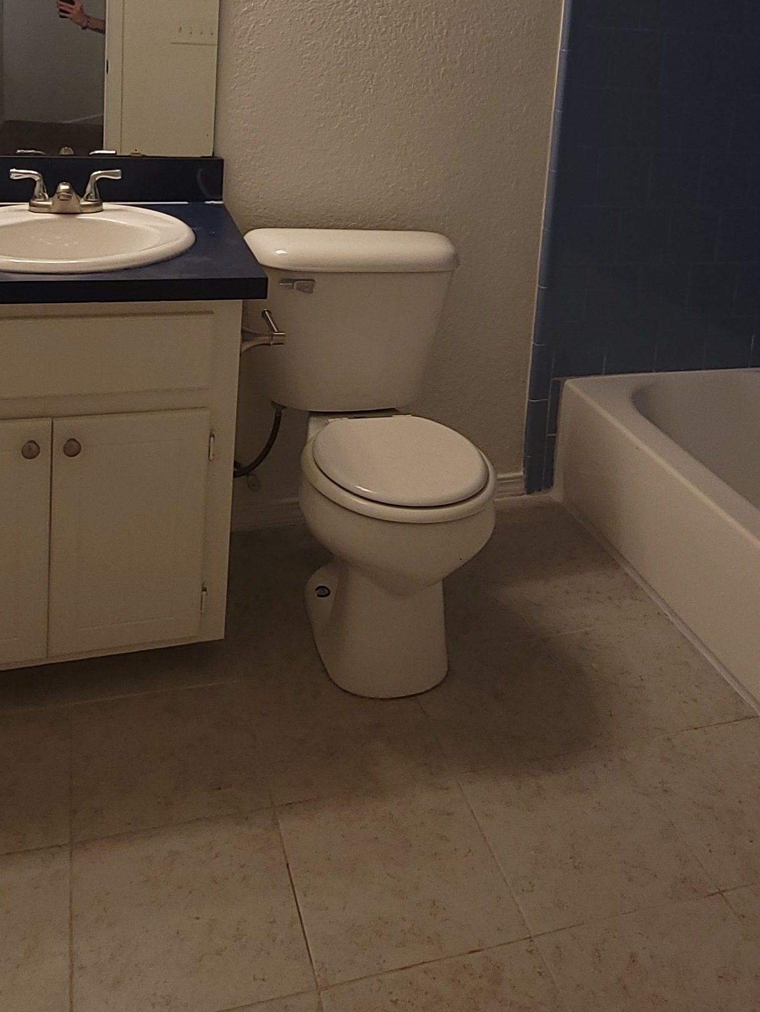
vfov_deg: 51.6
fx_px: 937
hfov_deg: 44.1
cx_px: 403
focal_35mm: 32
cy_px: 145
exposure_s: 1/40
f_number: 2.2
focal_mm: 2.2
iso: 50
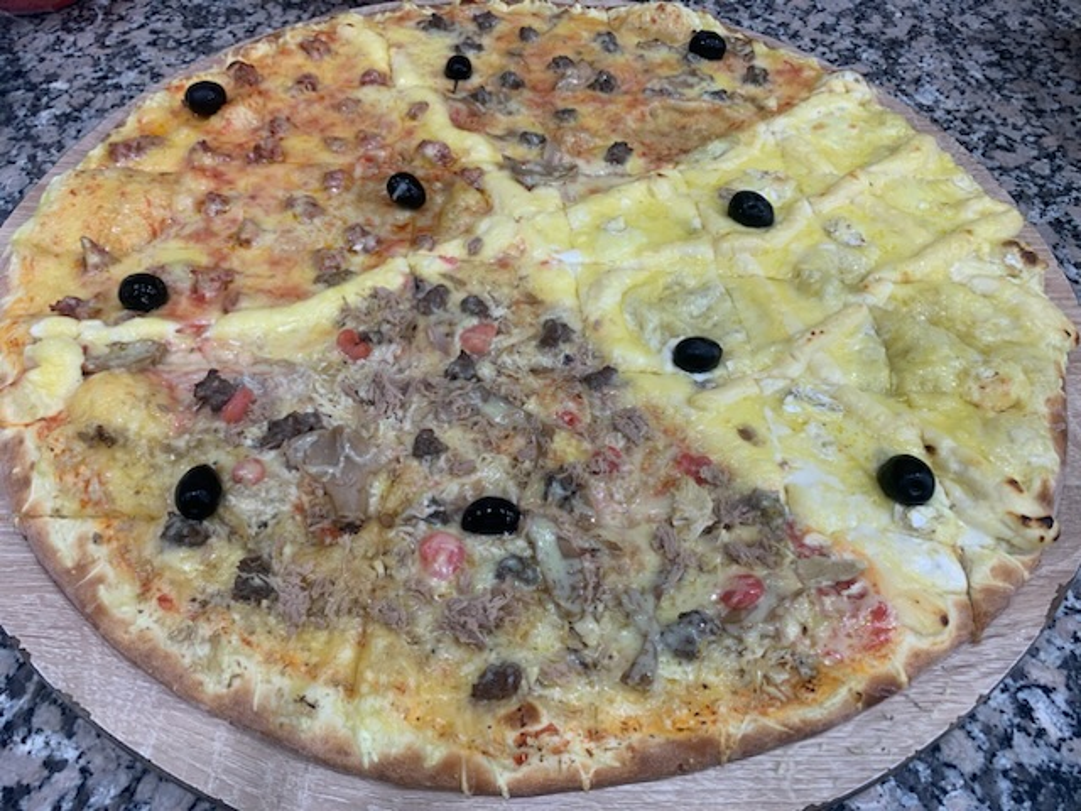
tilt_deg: -52.6
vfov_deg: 53.1
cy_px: 406
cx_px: 540
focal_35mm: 26
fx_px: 812
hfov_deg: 67.3
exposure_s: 1/50
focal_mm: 4.25
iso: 80
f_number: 1.8
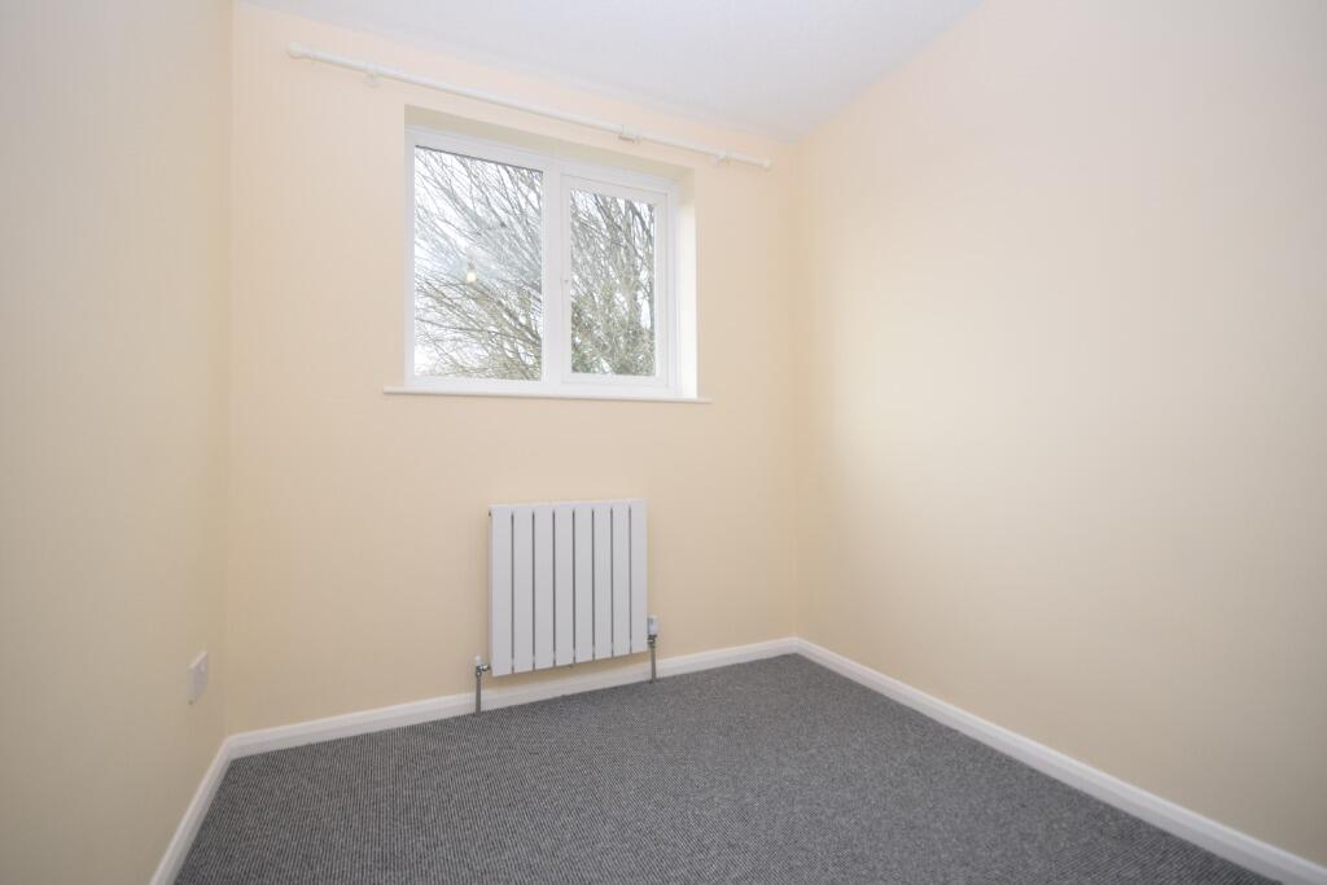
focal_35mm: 16
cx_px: 664
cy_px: 442
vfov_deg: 72.1
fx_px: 608
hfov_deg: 95.0
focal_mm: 11
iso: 400
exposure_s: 1/200
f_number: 7.1
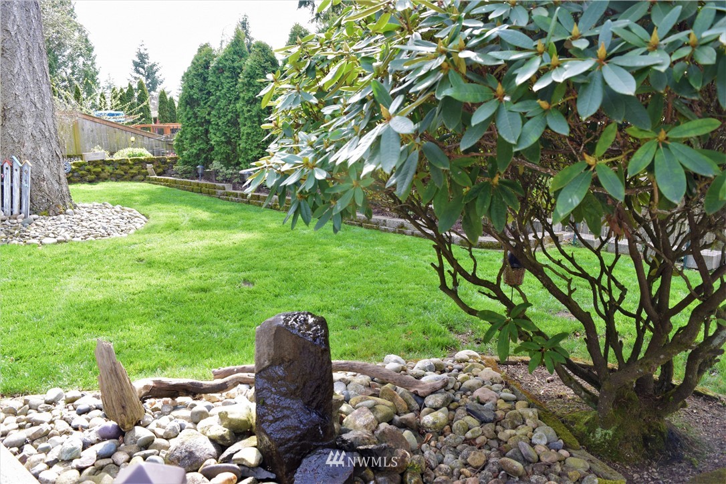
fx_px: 544
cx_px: 363
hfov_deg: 67.4
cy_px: 242
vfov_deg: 47.9
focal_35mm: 27
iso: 400
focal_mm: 18
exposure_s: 1/160
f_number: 6.3
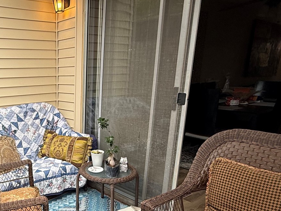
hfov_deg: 50.8
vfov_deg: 42.2
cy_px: 146
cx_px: 44
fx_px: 268
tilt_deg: -13.9
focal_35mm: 33
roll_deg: +1.5
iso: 50
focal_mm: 2.22
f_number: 2.2
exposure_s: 1/120
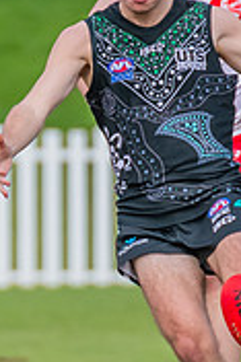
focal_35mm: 2864
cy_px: 209
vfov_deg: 0.7
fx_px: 28814
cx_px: 134
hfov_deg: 0.5
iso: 800
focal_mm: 420
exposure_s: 1/1600
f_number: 6.3
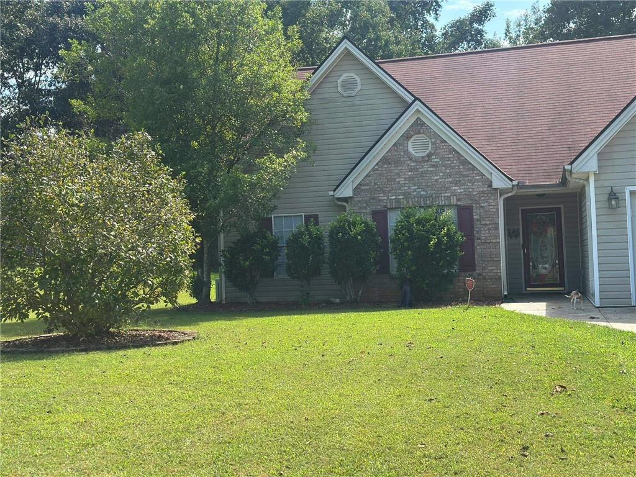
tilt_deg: +1.3
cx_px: 318
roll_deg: +1.5
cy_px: 238
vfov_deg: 30.3
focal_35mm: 48
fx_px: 882
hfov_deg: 39.7
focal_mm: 6.86
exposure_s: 1/1721
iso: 80
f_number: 1.78
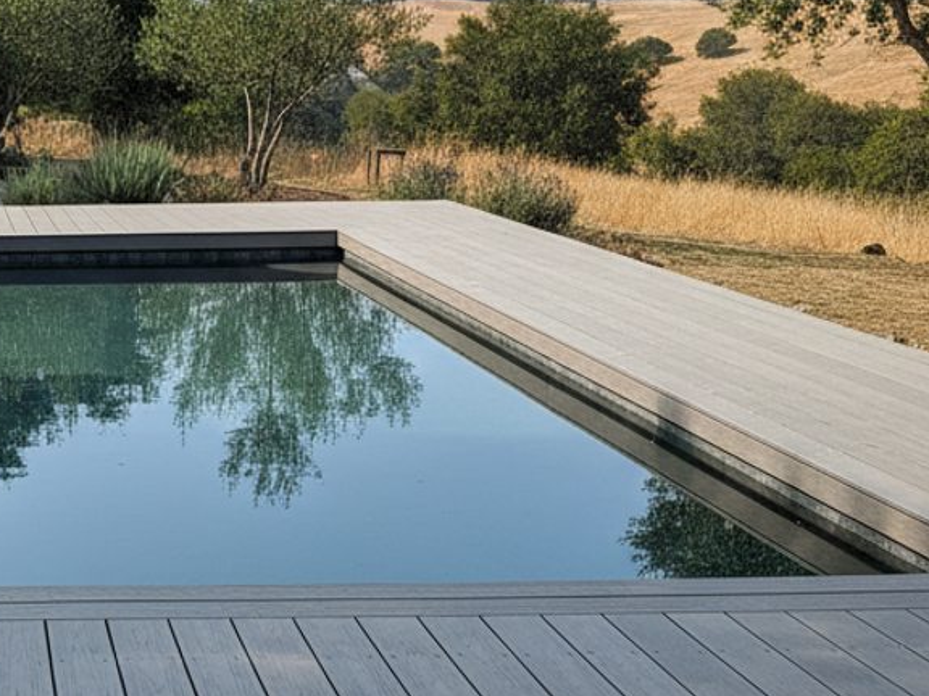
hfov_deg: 34.5
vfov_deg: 29.1
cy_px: 304
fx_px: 1342
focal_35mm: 50
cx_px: -11
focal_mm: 6.8
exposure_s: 1/1935
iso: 487
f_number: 1.68
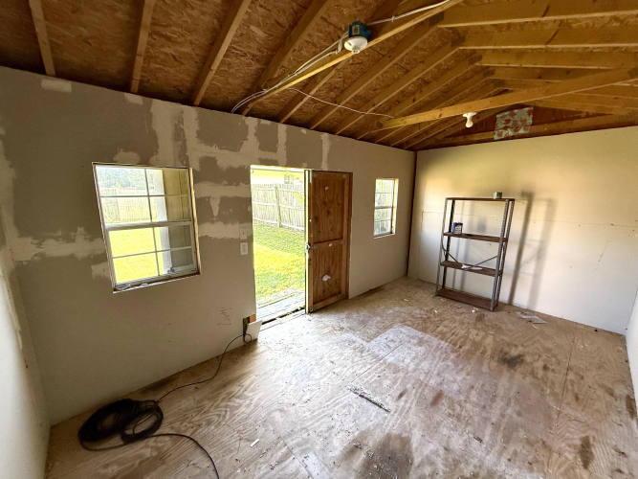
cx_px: 319
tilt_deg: -9.5
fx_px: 258
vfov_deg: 85.7
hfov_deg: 102.1
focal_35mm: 14
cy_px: 240
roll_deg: -0.4
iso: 160
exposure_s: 1/99
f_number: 2.2
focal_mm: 2.22
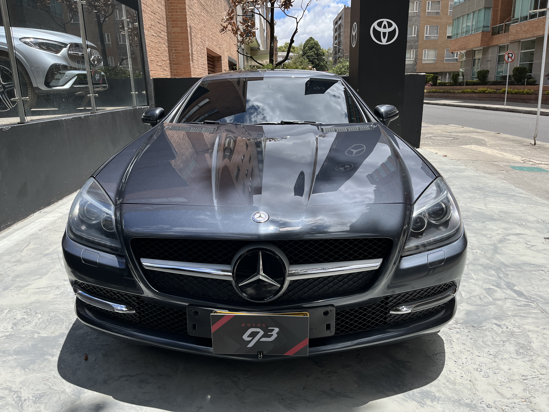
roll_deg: +1.8
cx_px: 274
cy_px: 206
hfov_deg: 67.3
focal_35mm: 26
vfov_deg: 53.1
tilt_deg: -16.5
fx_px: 412
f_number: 1.6
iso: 50
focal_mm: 5.1
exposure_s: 1/3049
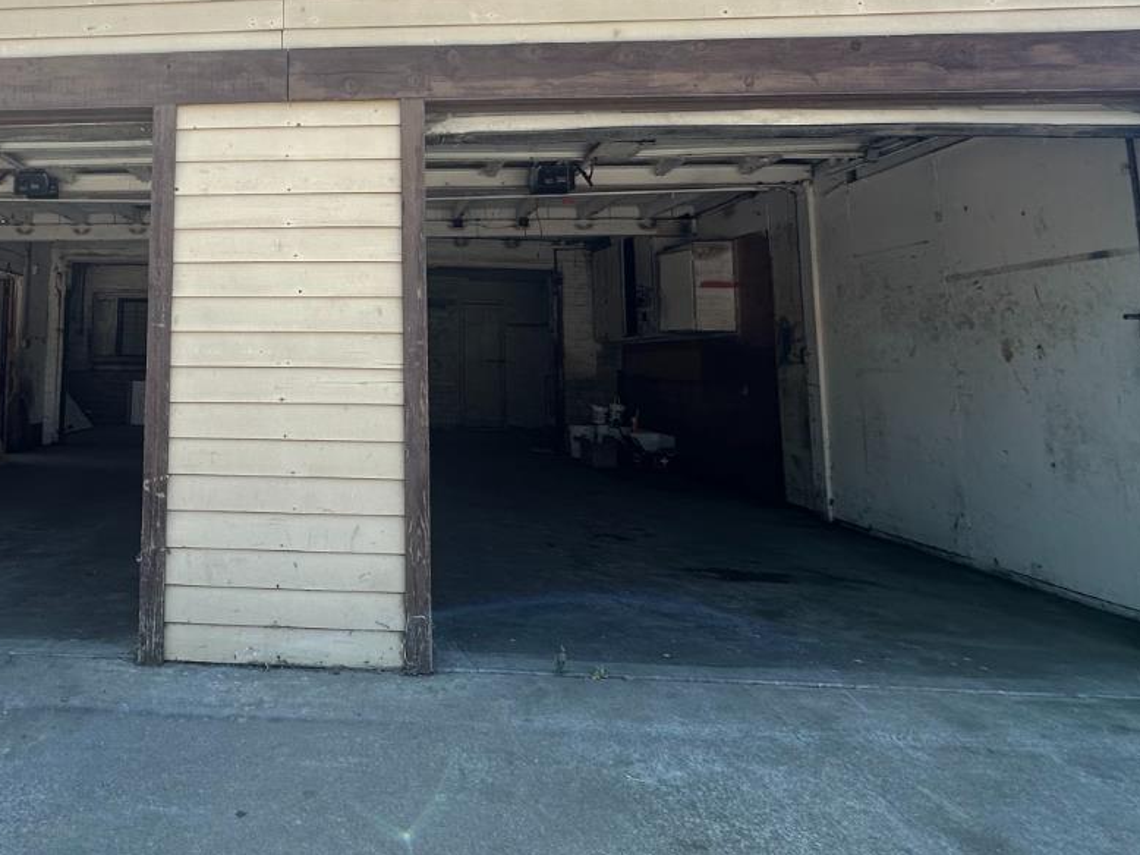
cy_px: 254
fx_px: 889
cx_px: 278
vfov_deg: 50.0
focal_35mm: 27
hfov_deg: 61.5
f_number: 2.2
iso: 40
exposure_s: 1/373
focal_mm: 2.22
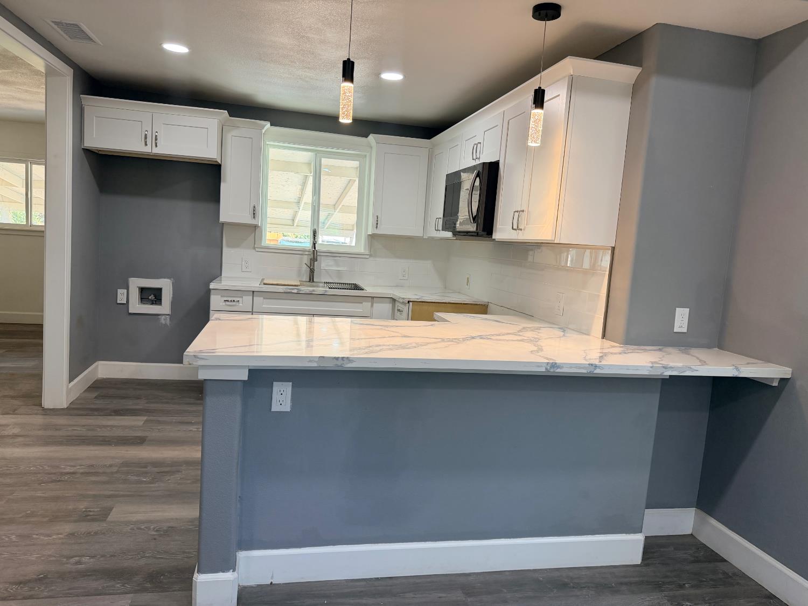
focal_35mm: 24
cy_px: 303
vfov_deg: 56.8
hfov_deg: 71.6
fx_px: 560
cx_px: 404
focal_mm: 6.76
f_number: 1.78
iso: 160
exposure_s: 1/192
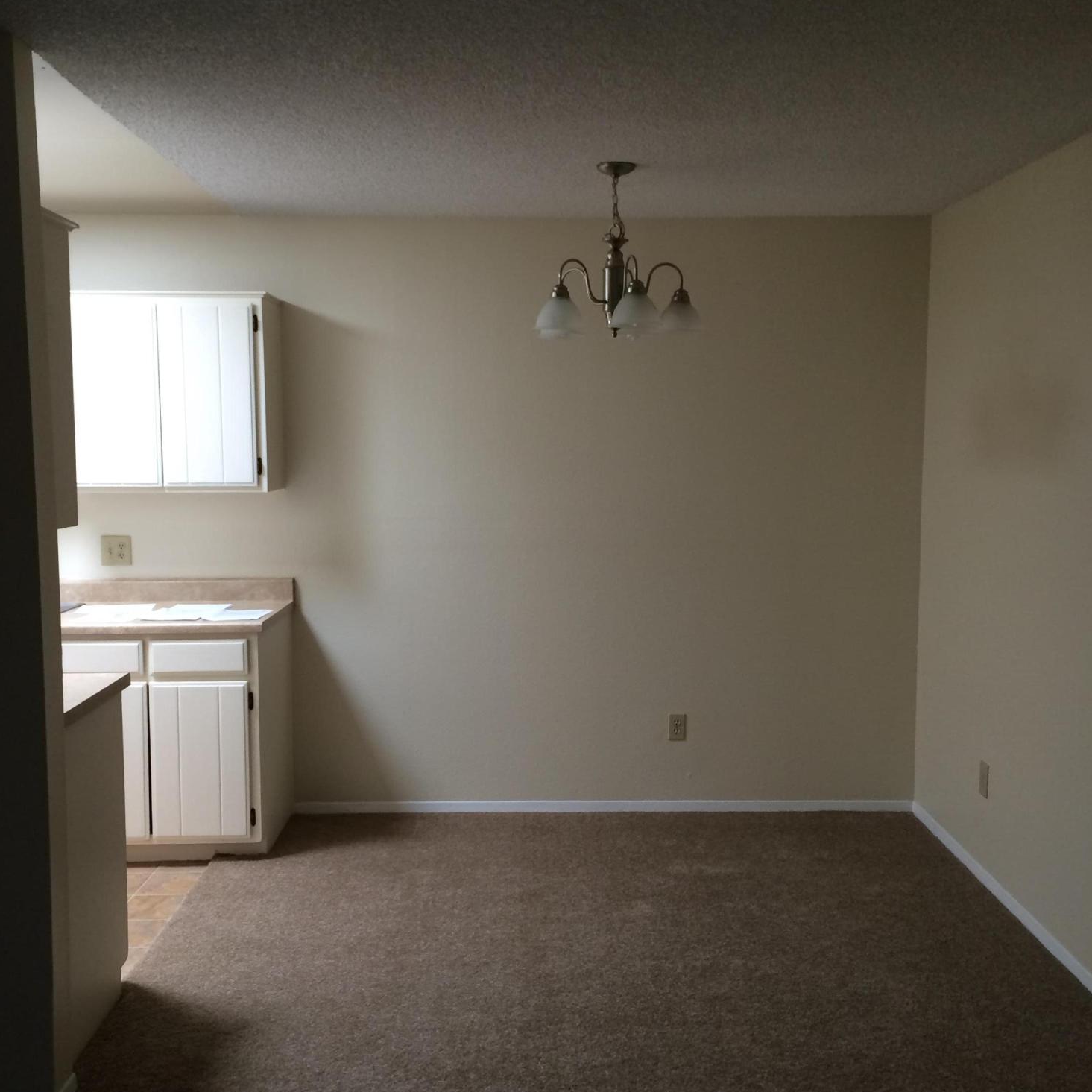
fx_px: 1249
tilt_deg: -6.3
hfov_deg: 47.2
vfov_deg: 47.2
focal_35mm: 35
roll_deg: +0.6
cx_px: 556
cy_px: 561
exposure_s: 1/30
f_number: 2.2
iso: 40
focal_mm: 4.15
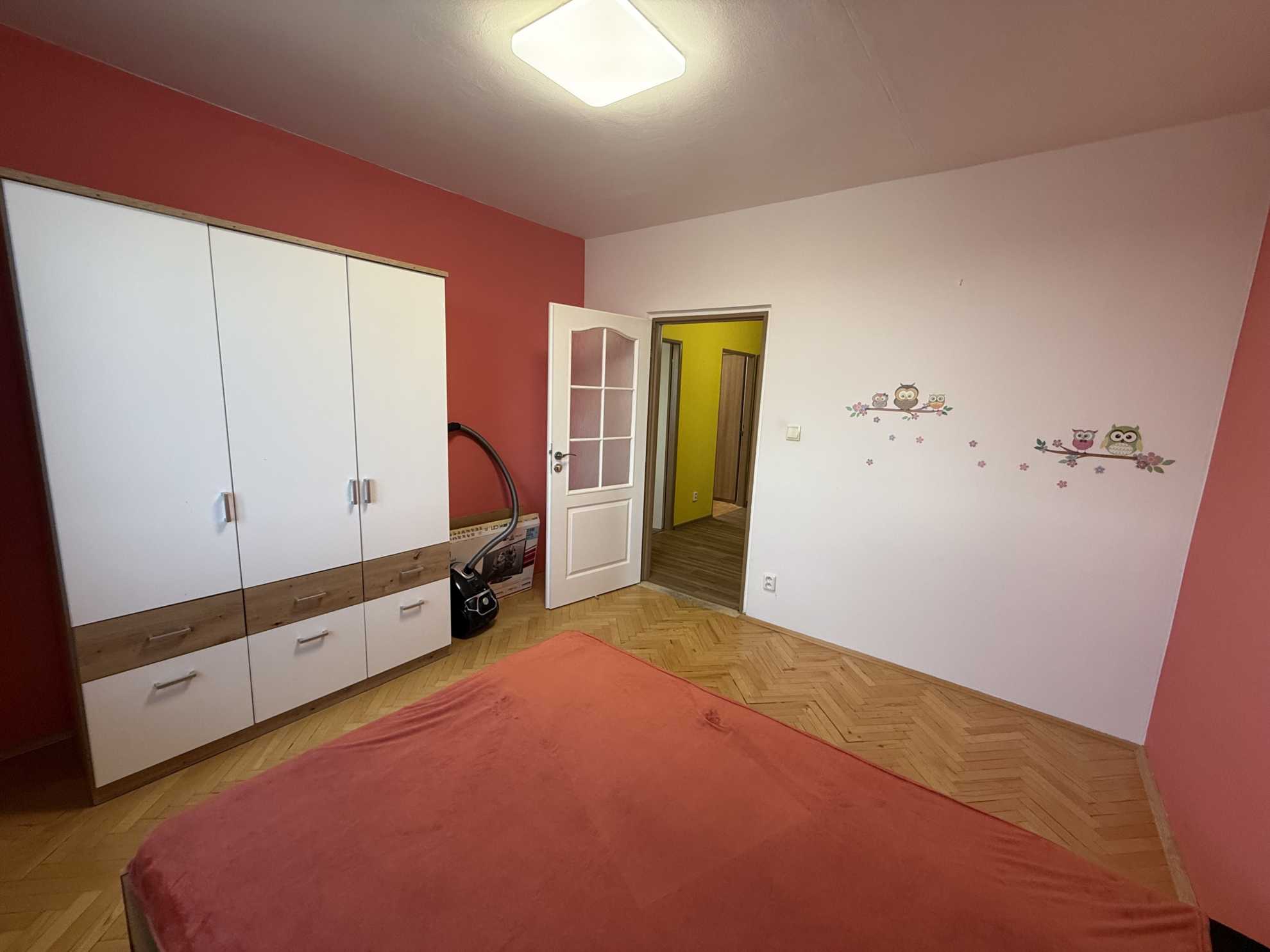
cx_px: 635
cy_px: 476
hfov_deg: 102.1
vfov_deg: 85.7
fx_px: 514
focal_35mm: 14
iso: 200
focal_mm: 2.22
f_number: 2.2
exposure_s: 1/99
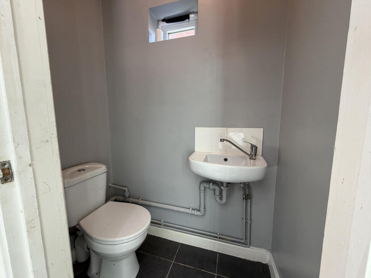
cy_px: 139
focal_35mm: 14
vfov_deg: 85.7
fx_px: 150
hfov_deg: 102.1
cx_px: 186
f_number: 2.2
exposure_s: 1/50
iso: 200
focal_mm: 2.22
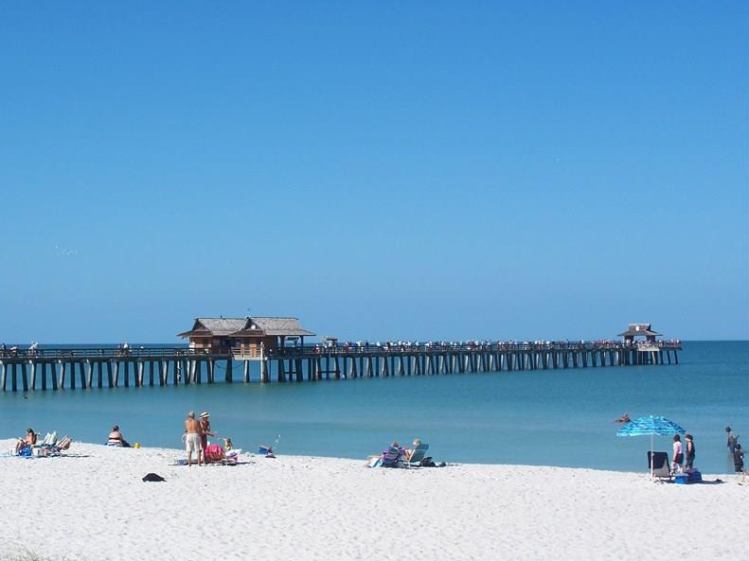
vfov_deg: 22.2
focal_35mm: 66
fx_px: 1428
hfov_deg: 29.2
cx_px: 265
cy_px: 298
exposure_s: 1/640
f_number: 4.5
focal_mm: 10.7
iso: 64
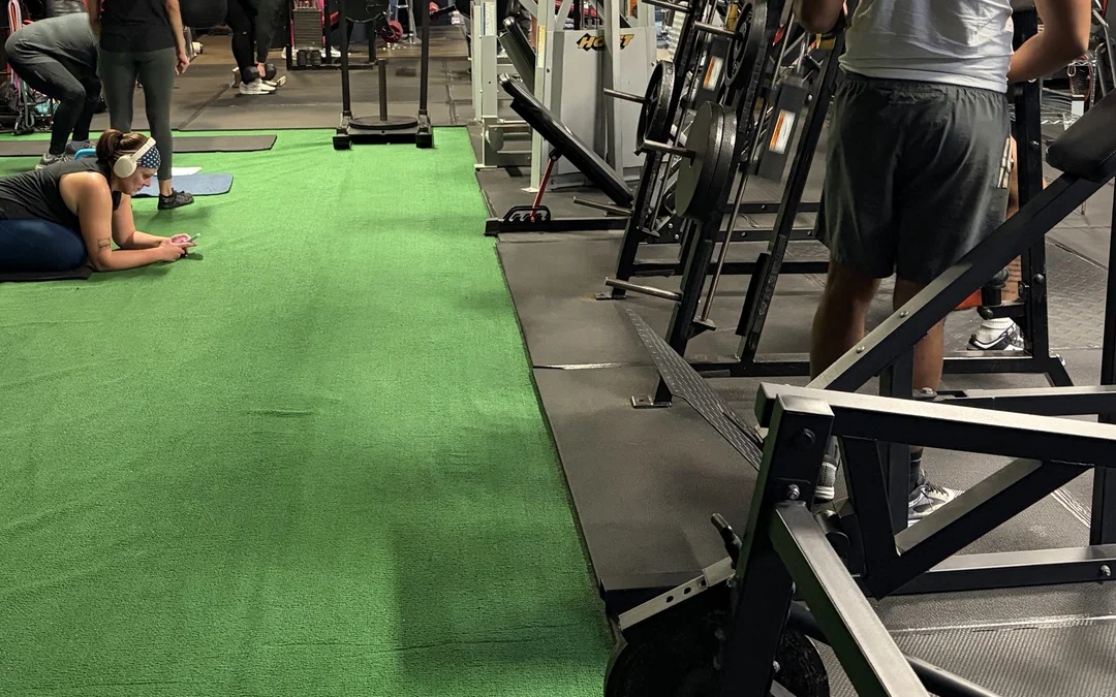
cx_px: 587
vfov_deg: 26.0
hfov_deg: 41.0
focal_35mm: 49
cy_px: 162
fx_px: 1490
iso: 500
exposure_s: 1/30
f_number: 1.6
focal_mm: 5.96
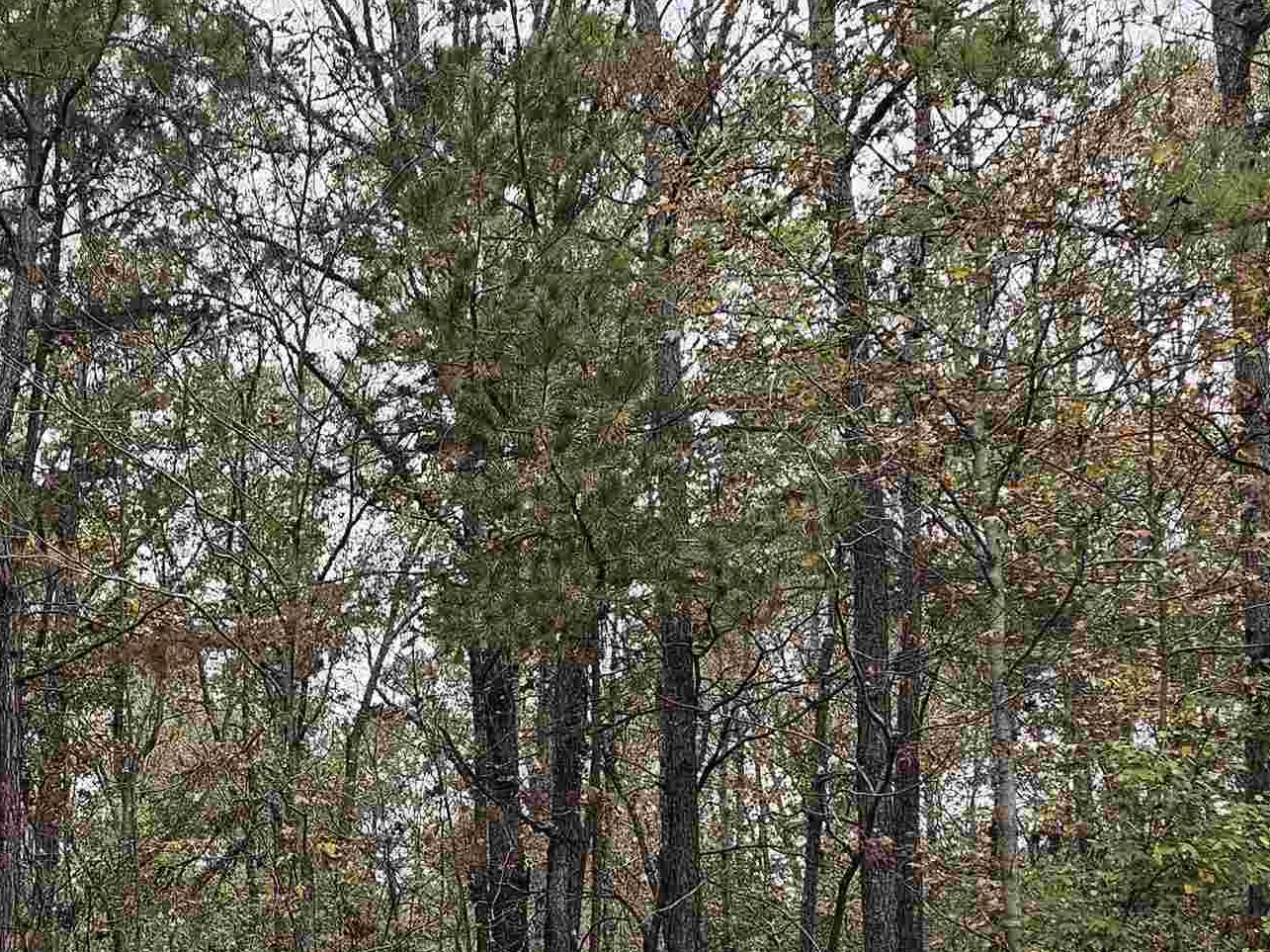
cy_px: 758
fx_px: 2017
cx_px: 296
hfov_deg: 34.1
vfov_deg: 26.1
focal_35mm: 55
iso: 64
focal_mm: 6.3
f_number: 1.7
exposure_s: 1/180
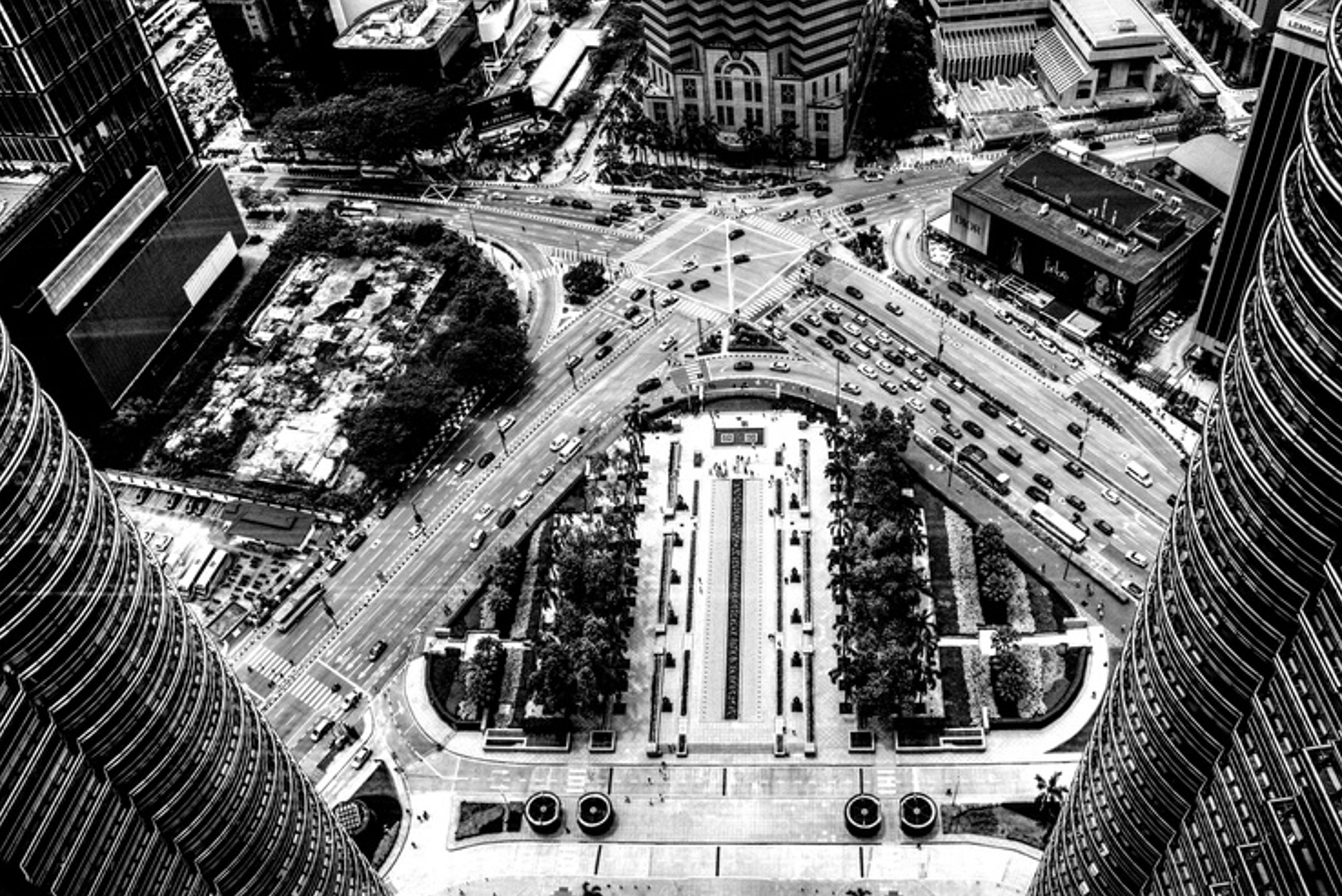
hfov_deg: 63.6
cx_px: 666
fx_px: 1081
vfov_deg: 45.0
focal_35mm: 29
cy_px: 459
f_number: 5
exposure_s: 1/3200
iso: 400
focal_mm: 18
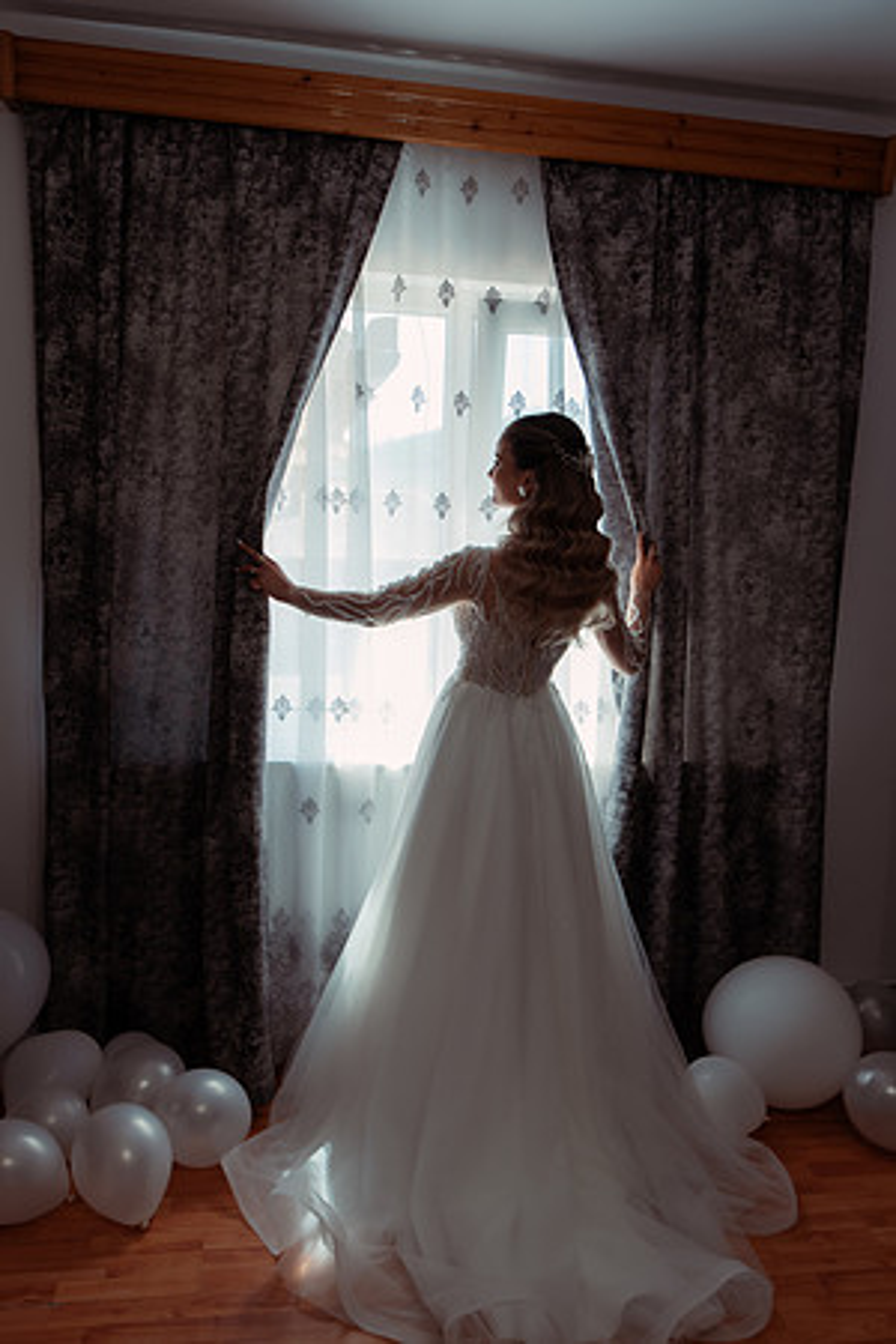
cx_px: 448
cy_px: 672
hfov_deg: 43.6
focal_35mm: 30
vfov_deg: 61.9
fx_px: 1120
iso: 320
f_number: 4
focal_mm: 30
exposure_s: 1/200
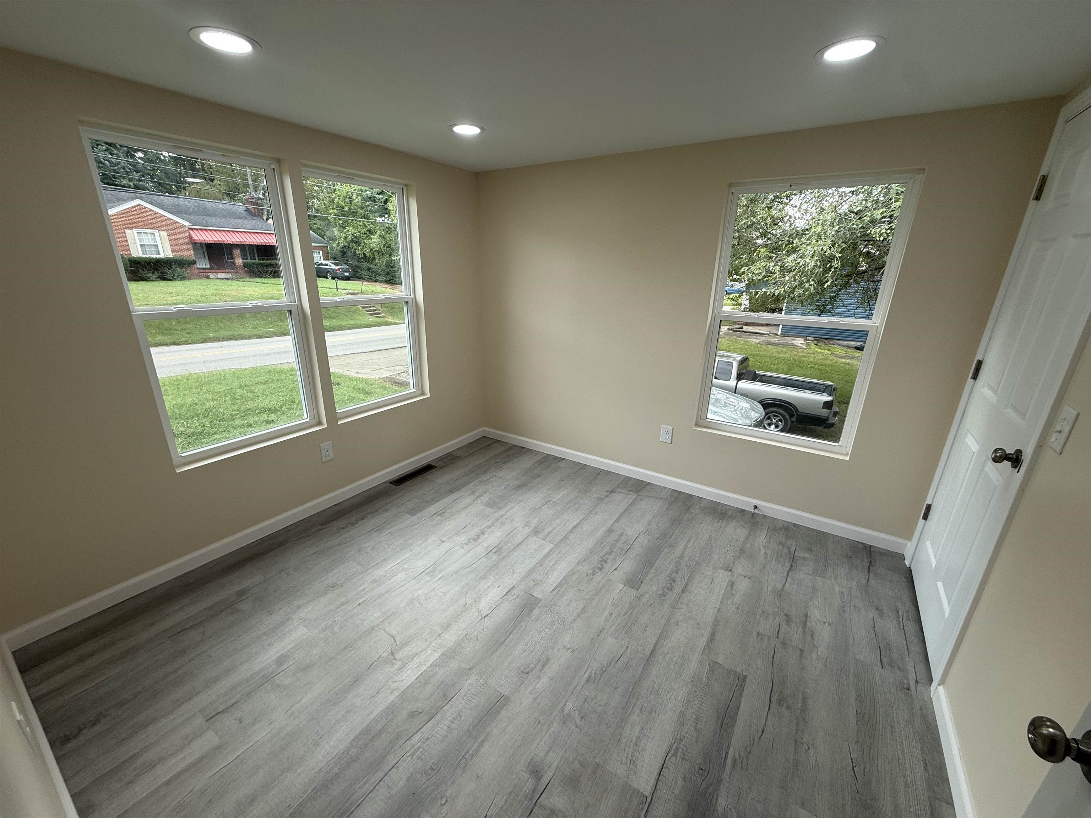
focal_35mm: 14
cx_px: 546
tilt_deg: -19.9
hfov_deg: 102.1
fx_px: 441
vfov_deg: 85.7
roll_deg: -1.0
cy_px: 409
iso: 50
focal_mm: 2.22
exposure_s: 1/115
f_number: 2.2
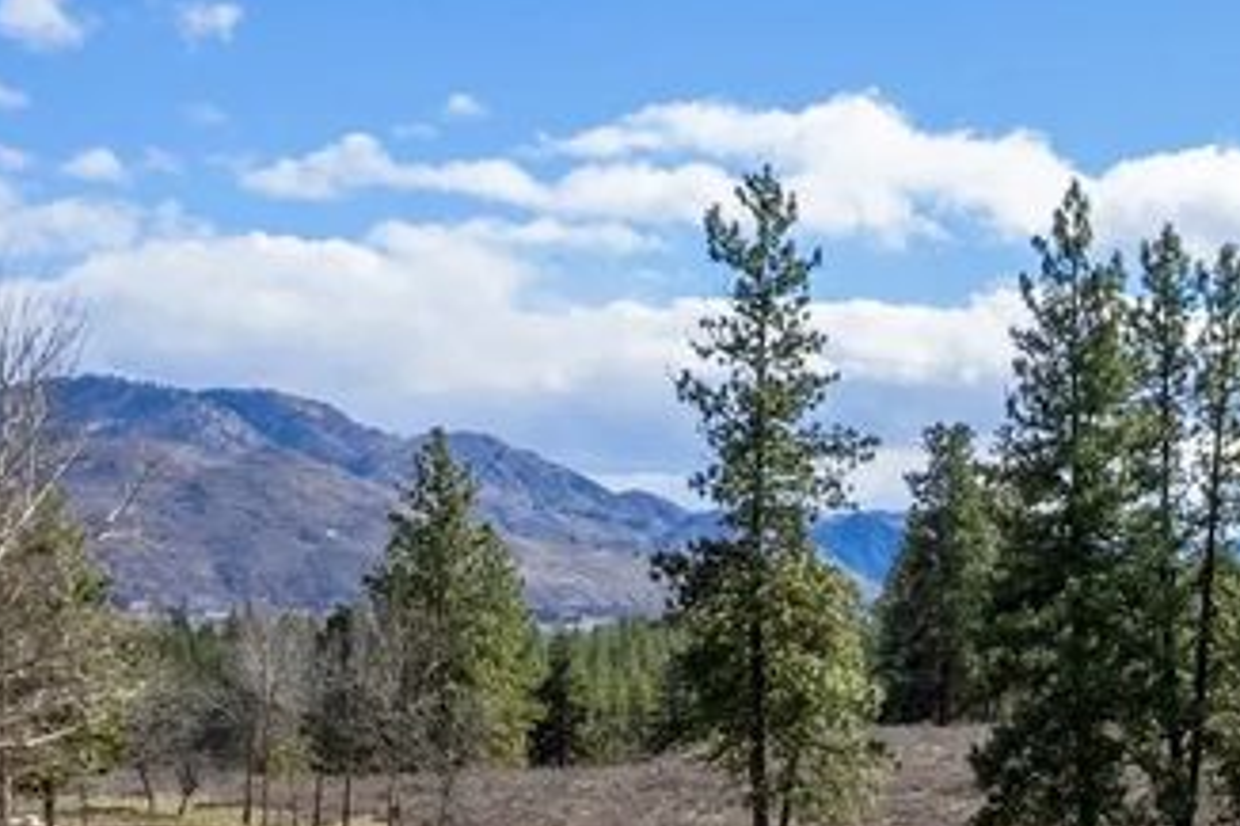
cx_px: 1240
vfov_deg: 18.9
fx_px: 2375
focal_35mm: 69
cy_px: 925
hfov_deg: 27.6
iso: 100
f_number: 2.8
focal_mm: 8.38
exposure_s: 1/3200
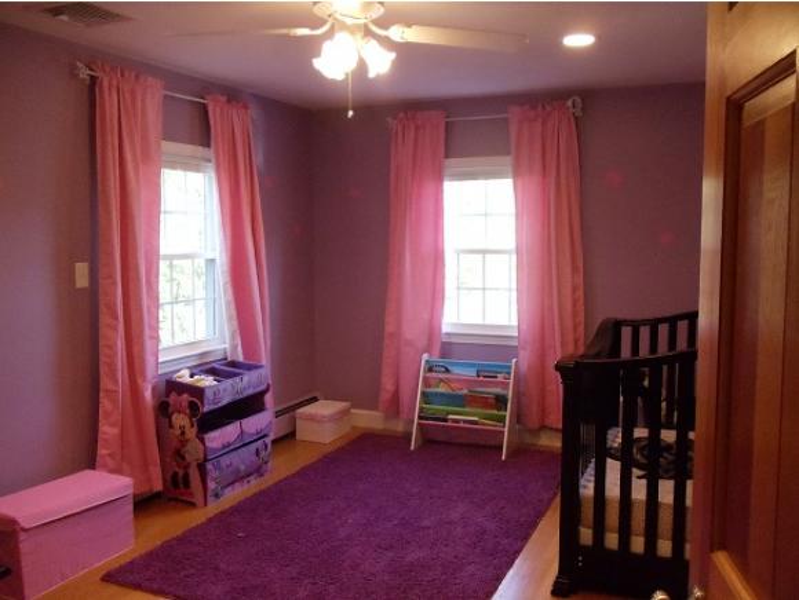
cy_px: 300
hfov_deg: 42.9
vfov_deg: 32.9
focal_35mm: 44
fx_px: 1016
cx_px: 400
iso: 800
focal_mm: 6
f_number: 3.5
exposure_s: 1/60
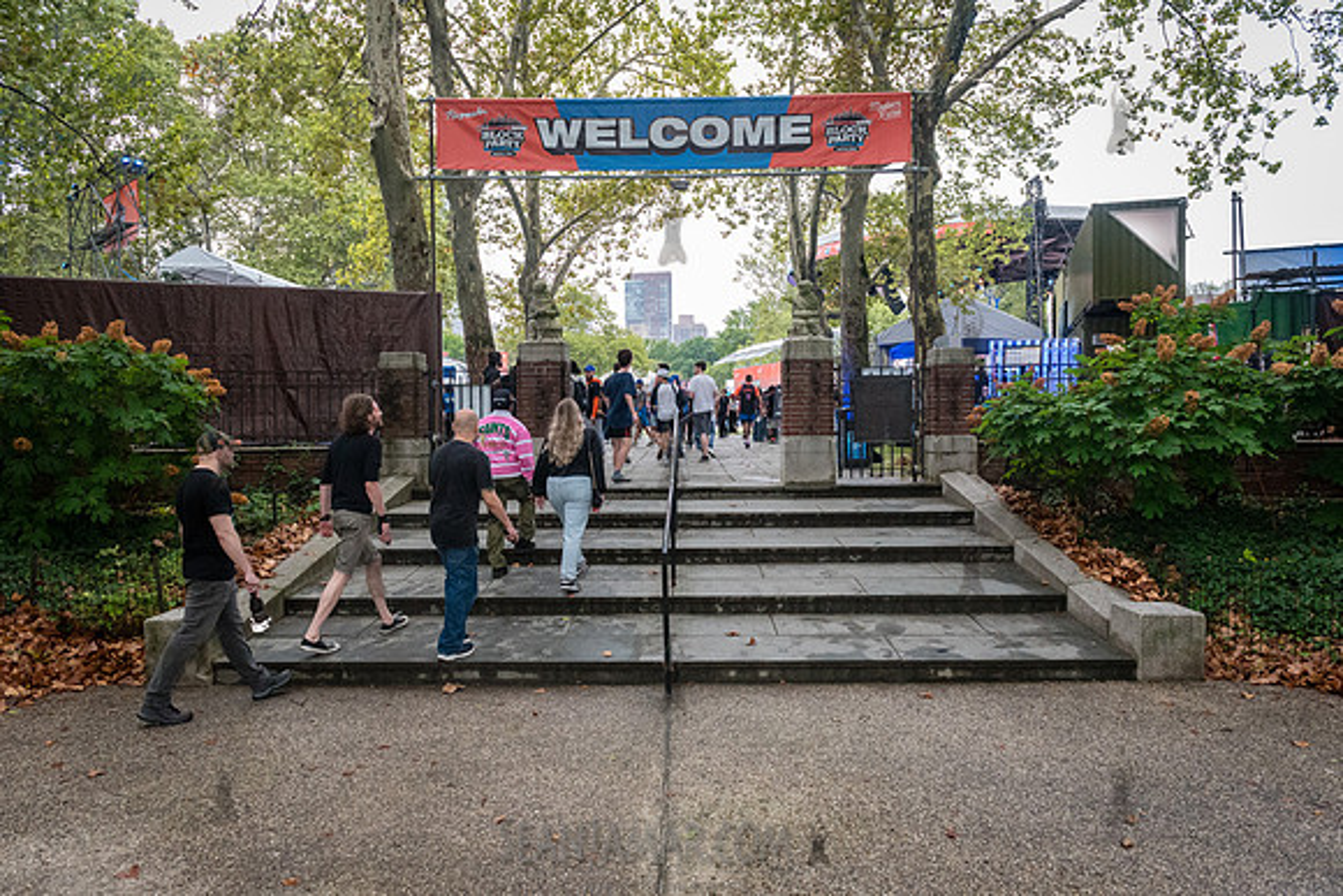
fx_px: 980
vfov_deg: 49.1
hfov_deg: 68.8
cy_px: 448
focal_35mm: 26
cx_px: 672
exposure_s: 1/200
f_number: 4.5
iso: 5000
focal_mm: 26
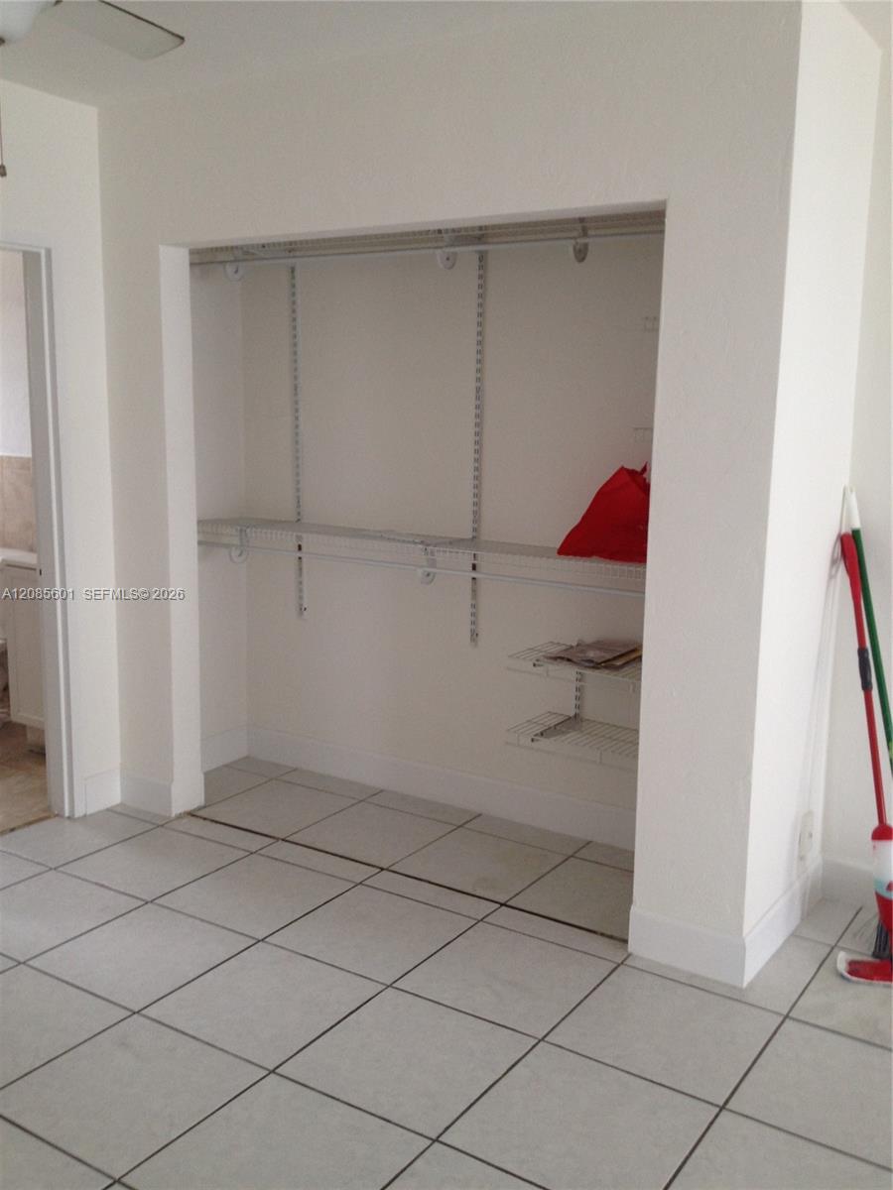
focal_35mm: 35
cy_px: 595
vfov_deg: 52.6
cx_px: 446
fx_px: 1204
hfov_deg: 40.7
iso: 64
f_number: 2.4
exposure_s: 1/20
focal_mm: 4.28
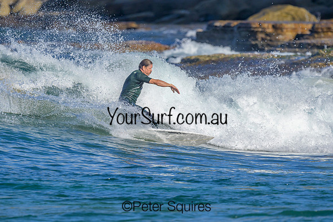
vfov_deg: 1.3
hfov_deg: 1.9
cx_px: 171
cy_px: 134
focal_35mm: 1097
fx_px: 10150
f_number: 6.3
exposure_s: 1/2000
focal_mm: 800
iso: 280
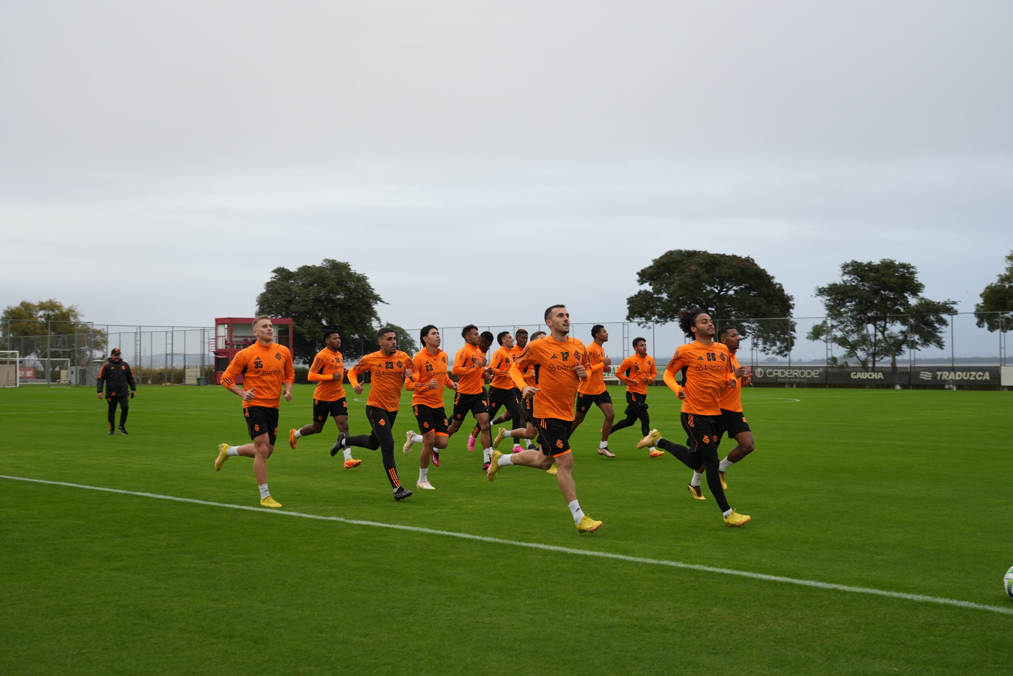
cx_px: 498
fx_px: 1266
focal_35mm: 45
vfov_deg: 29.9
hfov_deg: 43.6
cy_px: 338
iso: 400
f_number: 4
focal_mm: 44
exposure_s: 1/250
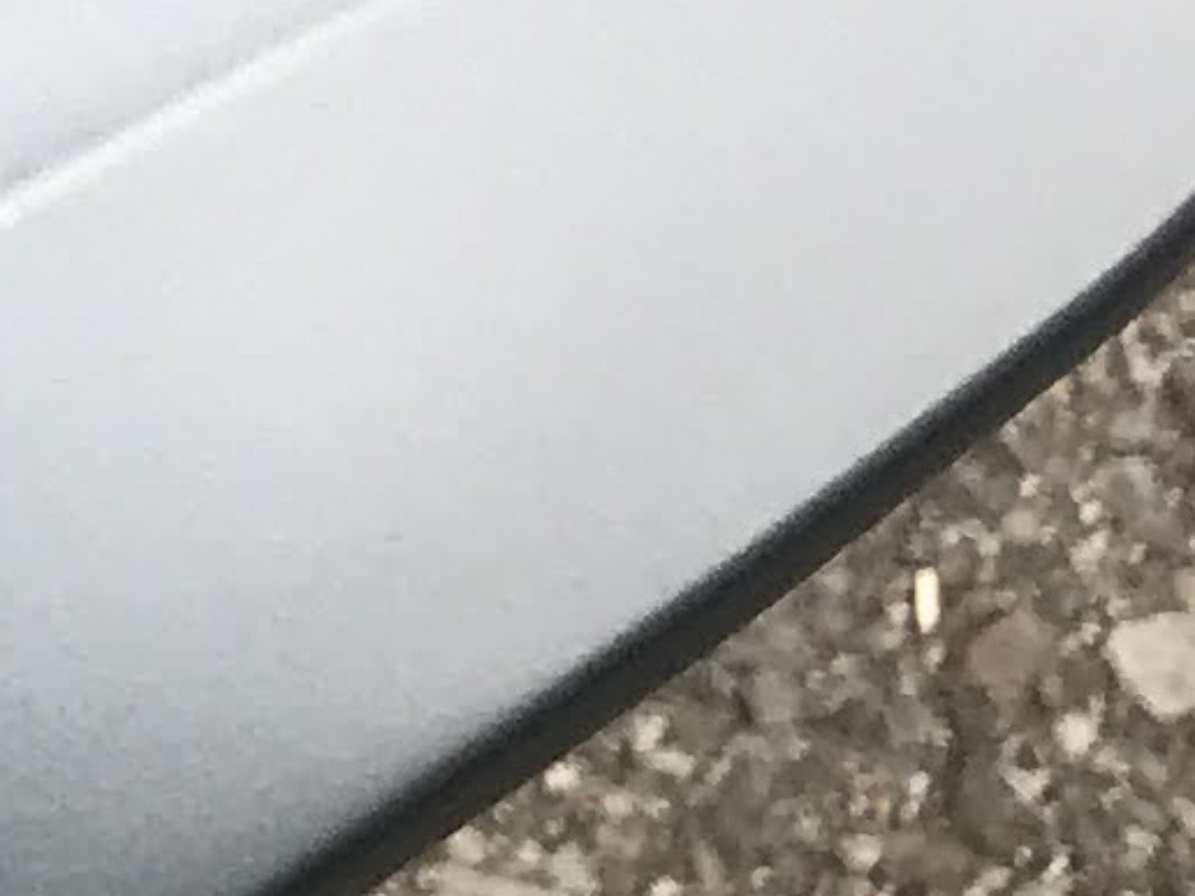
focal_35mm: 219
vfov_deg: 6.2
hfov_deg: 8.1
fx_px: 7560
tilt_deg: -78.1
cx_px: -1987
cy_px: -1831
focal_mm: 3.99
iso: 20
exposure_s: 1/247
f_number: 1.8
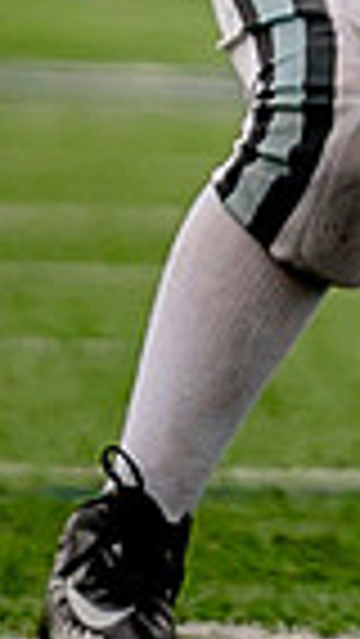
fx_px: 42341
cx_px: 1201
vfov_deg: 0.9
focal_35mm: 2498
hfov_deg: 0.5
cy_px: -407
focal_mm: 200
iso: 400
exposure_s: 1/2000
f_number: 2.8
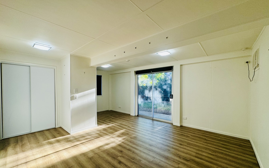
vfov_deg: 74.6
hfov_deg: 101.5
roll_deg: +1.2
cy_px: 91
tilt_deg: -2.7
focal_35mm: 15
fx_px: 110
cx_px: 133
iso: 125
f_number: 2.2
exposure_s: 1/100
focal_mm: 2.22
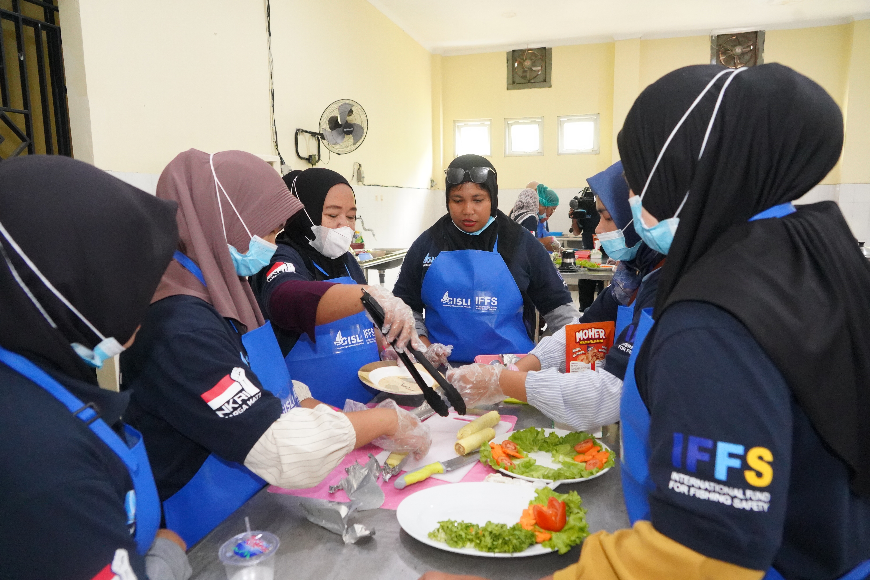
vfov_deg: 53.1
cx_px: 435
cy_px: 290
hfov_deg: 73.7
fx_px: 580
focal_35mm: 24
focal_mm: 24
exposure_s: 1/125
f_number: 5.6
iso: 12800
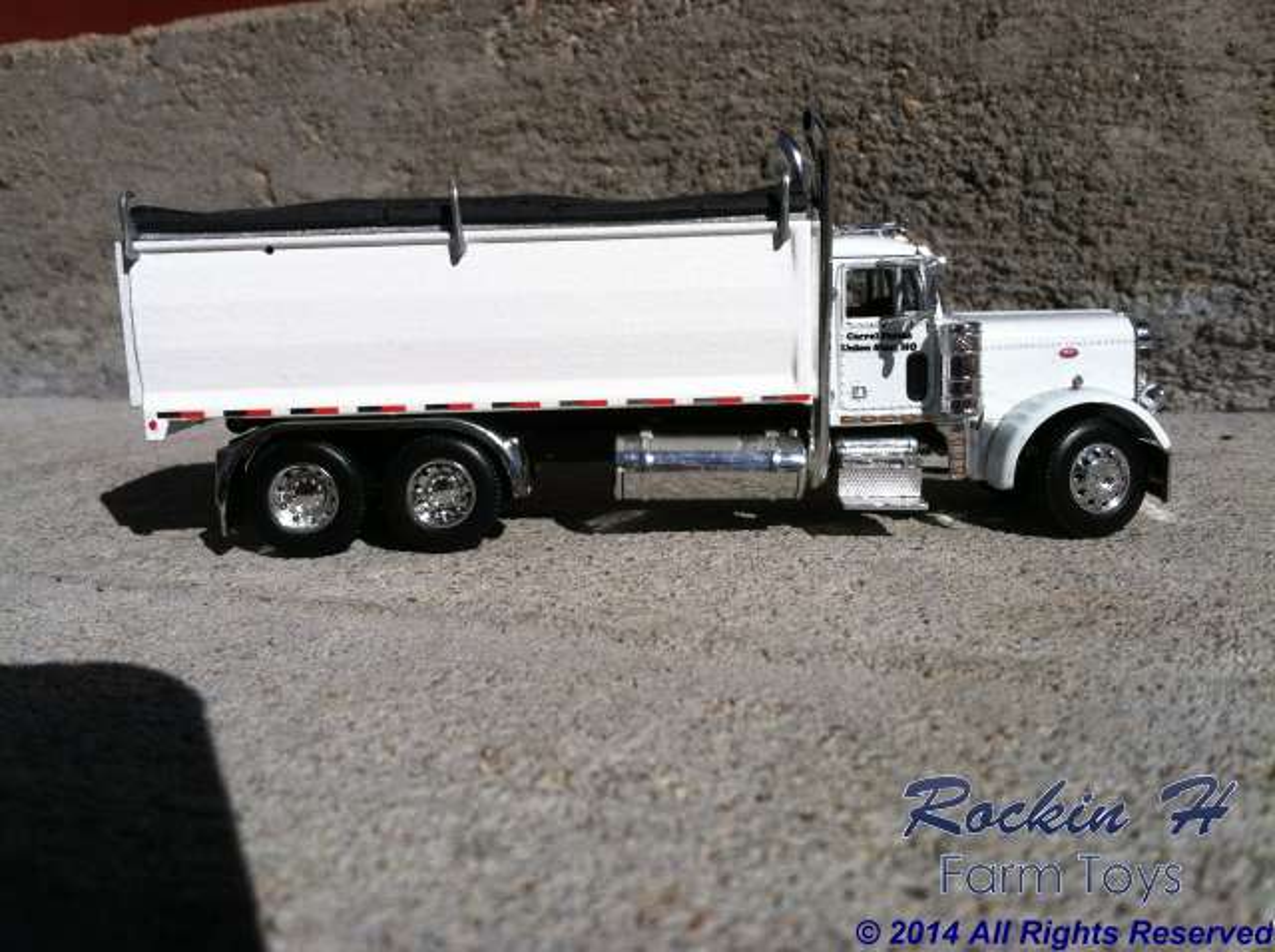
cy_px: 476
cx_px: 638
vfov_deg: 40.6
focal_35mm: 35
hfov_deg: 52.7
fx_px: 1287
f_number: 2.8
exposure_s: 1/4286
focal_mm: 3.85
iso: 80
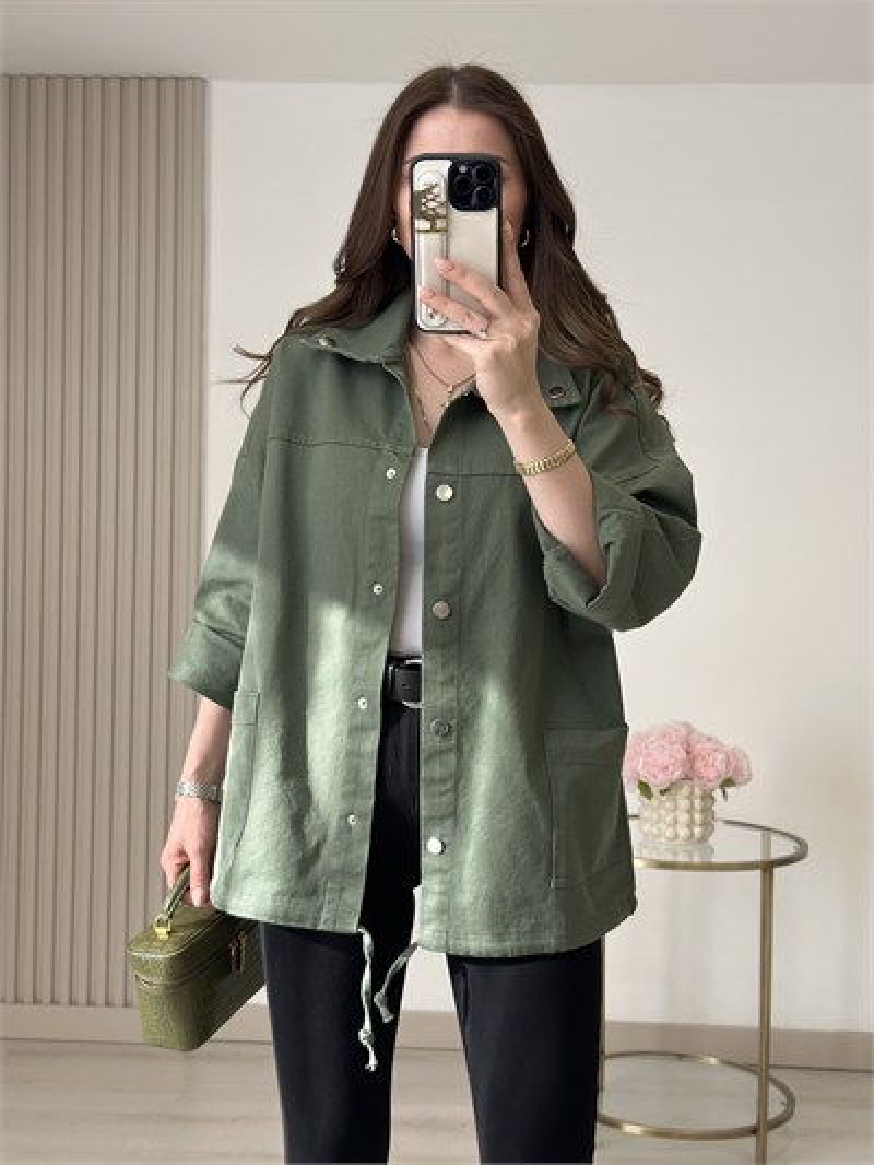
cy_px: 582
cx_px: 437
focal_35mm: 48
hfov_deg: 30.3
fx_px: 1615
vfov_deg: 39.6
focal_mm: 6.86
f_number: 1.78
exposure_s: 1/475
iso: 80
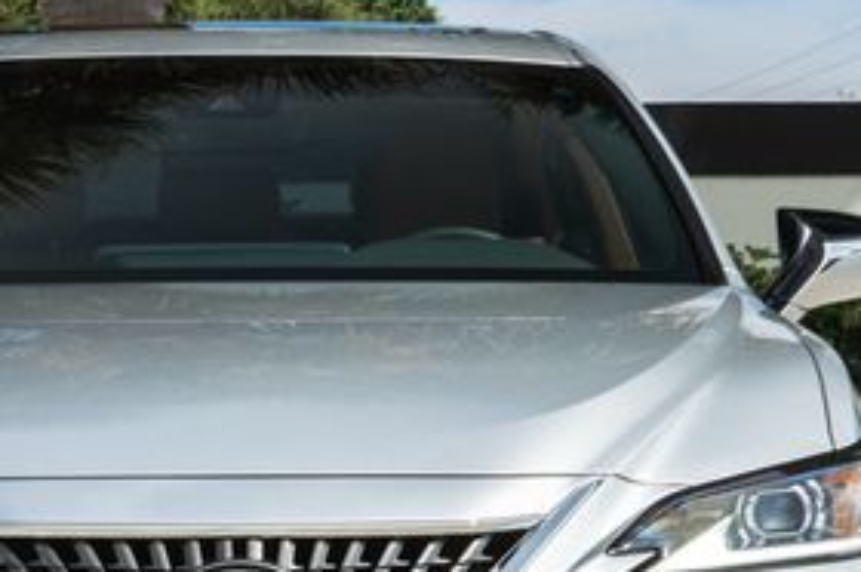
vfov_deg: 6.9
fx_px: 4754
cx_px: 273
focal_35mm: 199
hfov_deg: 10.3
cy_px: 562
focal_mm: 40
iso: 100
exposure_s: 1/50
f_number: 10
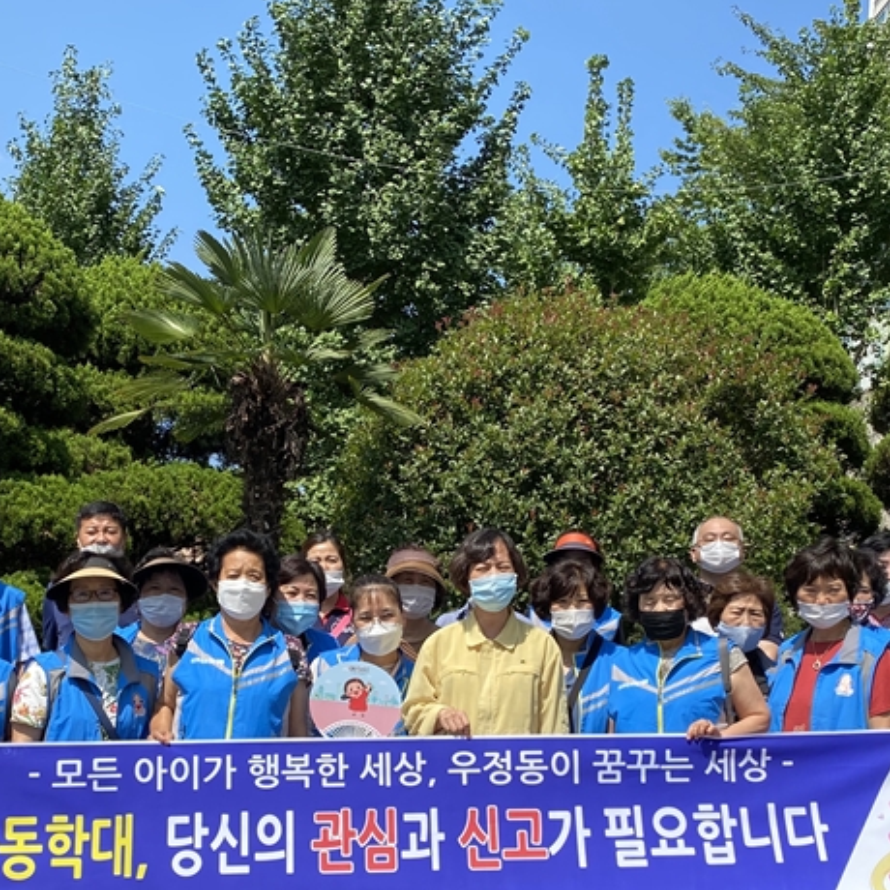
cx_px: 383
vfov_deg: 33.5
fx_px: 1454
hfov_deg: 34.0
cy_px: 644
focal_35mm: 50
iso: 32
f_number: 1.8
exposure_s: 1/2066
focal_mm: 4.25
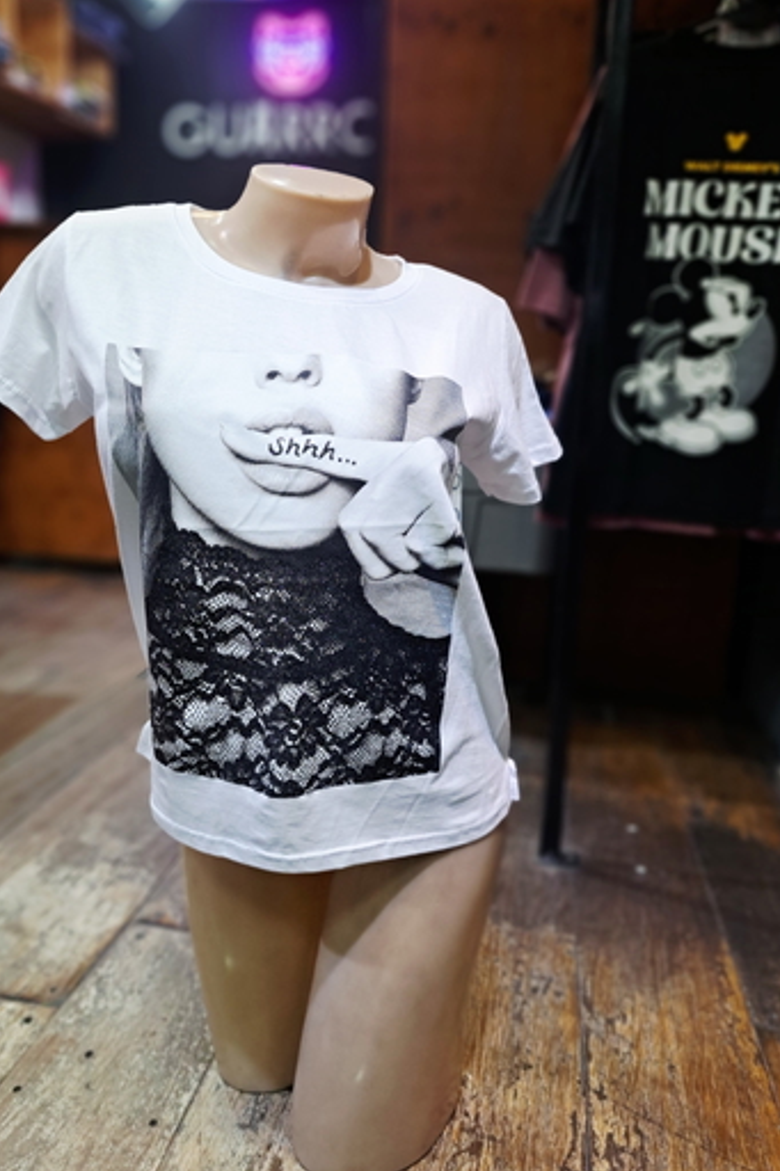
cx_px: 361
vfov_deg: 69.4
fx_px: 846
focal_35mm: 26
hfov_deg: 49.5
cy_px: 564
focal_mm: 5.23
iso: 64
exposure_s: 1/50
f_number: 1.8
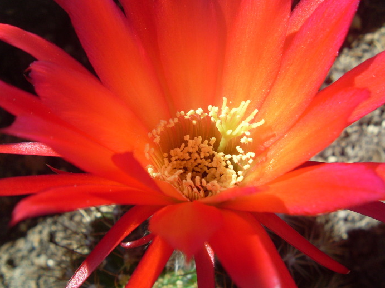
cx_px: 207
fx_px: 489
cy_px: 128
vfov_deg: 32.8
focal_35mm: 44
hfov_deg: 42.9
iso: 80
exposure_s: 1/180
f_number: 7.7
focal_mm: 6.3
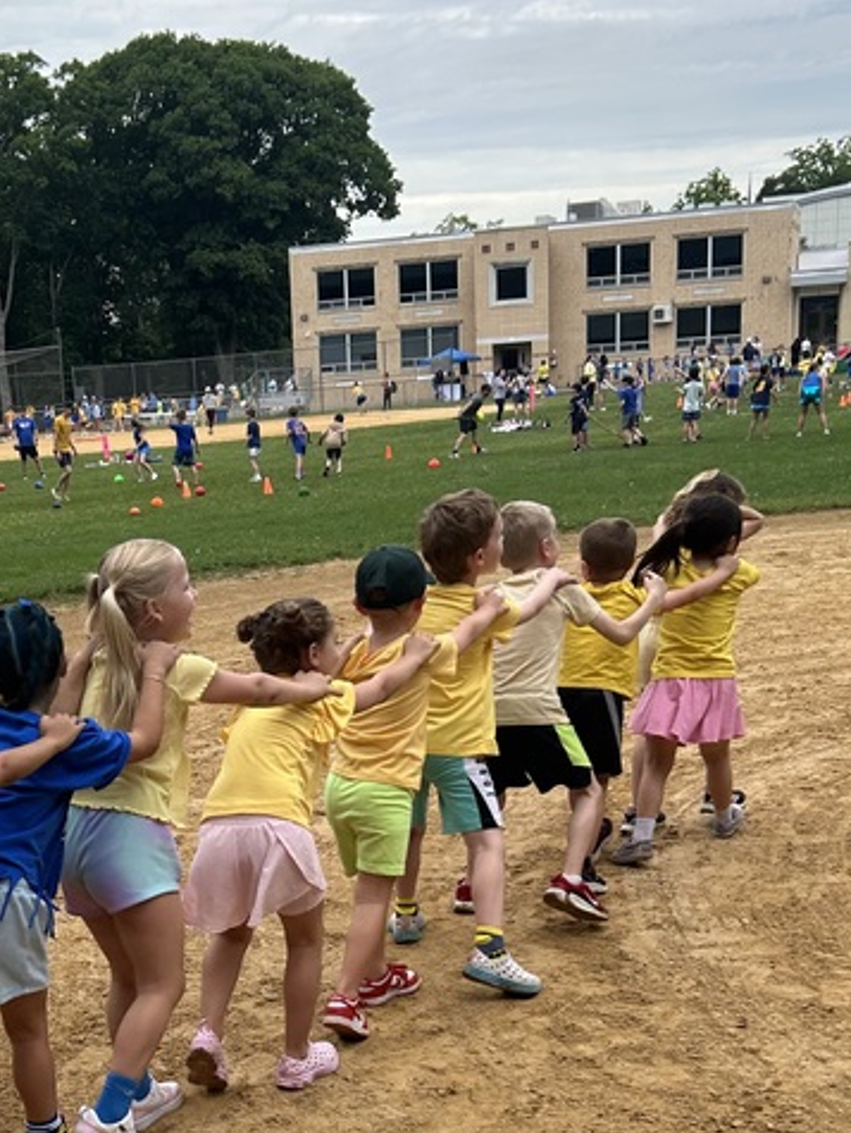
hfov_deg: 25.7
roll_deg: +3.6
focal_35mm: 56
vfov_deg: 33.2
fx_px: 1833
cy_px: 925
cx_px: 176
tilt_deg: -16.6
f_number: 1.5
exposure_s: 1/1089
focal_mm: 5.7
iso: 50
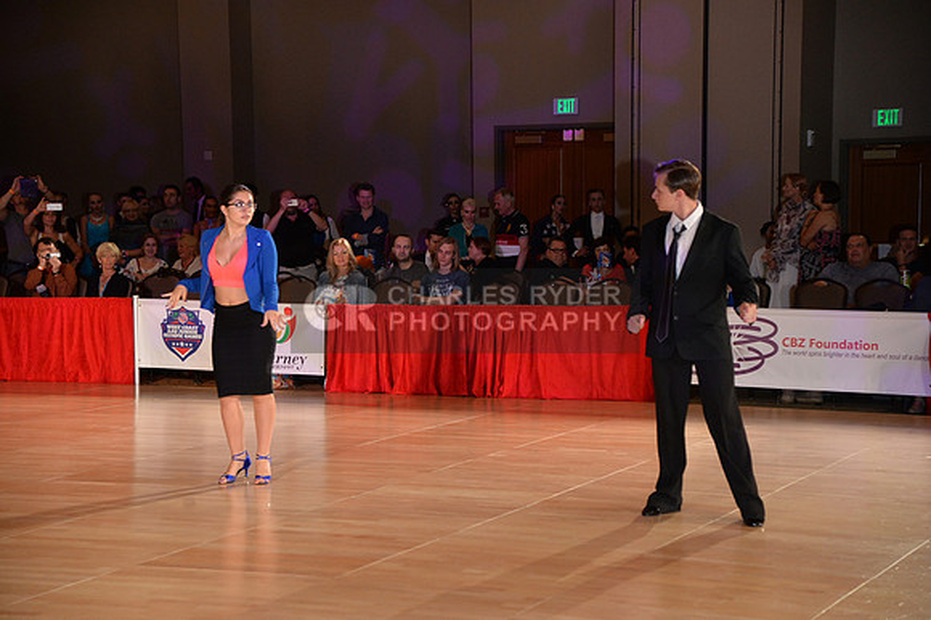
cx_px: 466
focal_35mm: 75
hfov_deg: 27.0
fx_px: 1938
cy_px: 310
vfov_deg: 18.2
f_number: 4.5
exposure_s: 1/200
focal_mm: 75
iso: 1600
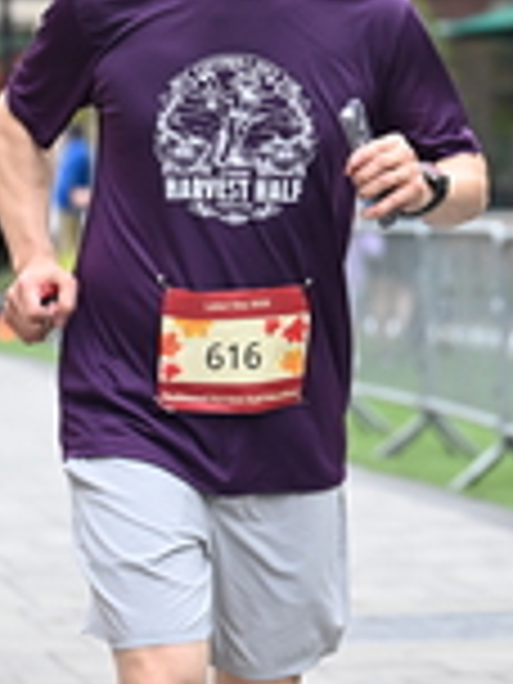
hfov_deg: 6.1
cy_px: 104
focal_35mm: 243
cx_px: 344
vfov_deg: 8.1
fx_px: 4802
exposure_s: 1/2000
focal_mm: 70
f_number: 2.8
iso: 640
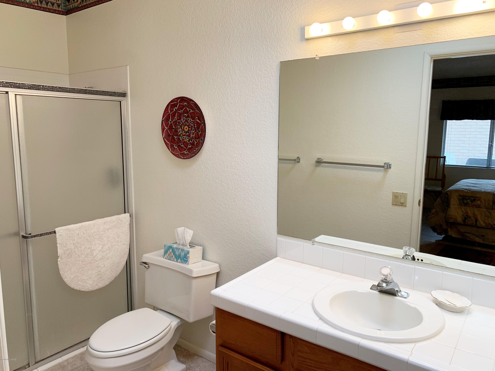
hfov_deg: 67.3
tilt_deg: -7.6
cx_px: 248
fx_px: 372
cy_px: 186
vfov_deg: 53.1
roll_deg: -0.4
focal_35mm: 26
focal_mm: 4.25
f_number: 1.8
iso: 50
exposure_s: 1/60
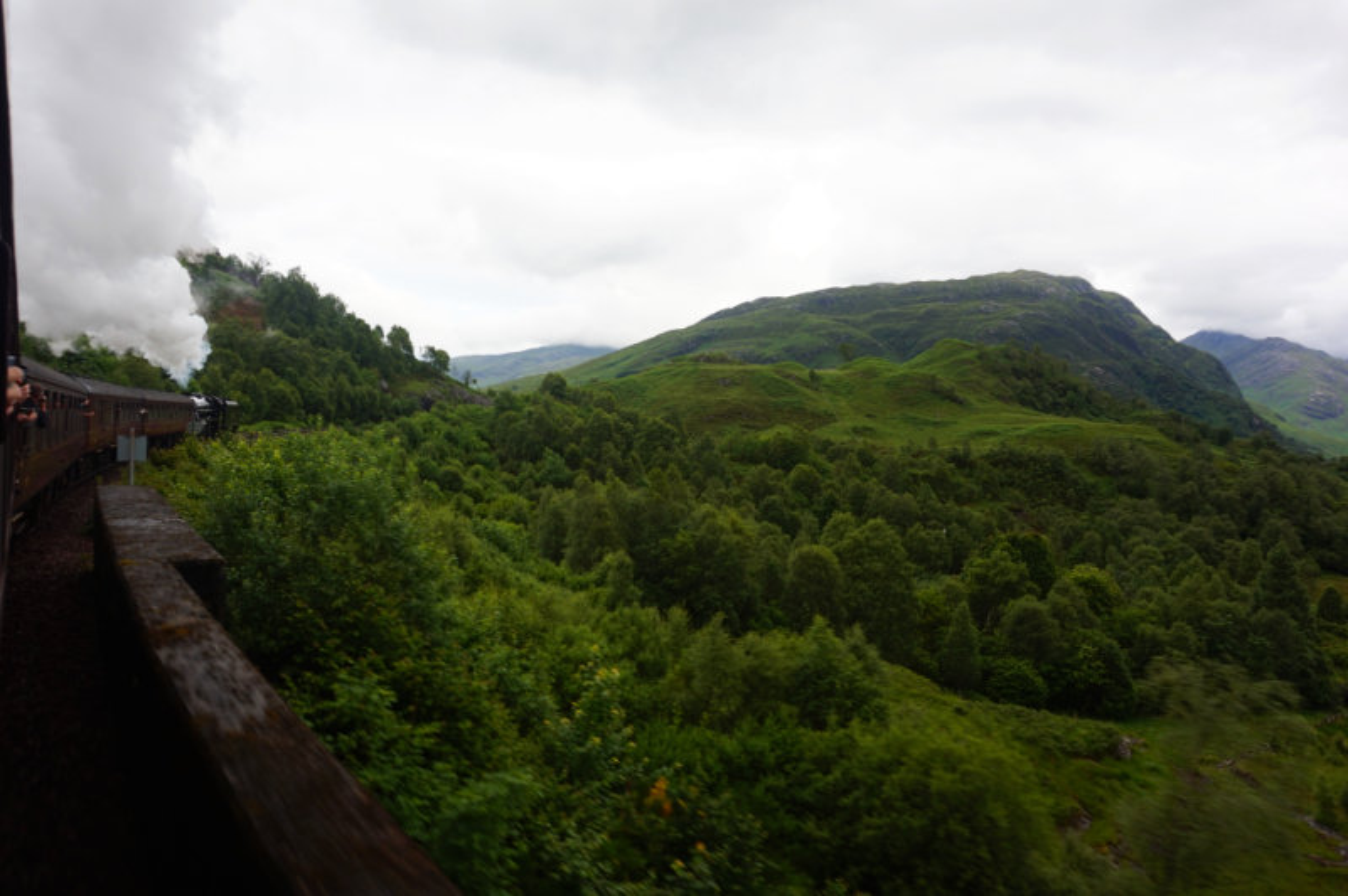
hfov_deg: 73.8
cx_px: 674
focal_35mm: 24
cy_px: 448
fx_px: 898
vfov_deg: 53.1
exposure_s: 1/60
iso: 100
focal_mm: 16
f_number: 5
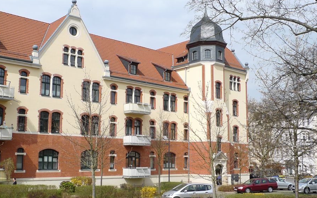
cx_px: 149
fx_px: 406
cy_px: 110
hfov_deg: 42.6
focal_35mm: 47
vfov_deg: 27.4
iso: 80
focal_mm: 5.9
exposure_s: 1/800
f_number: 4
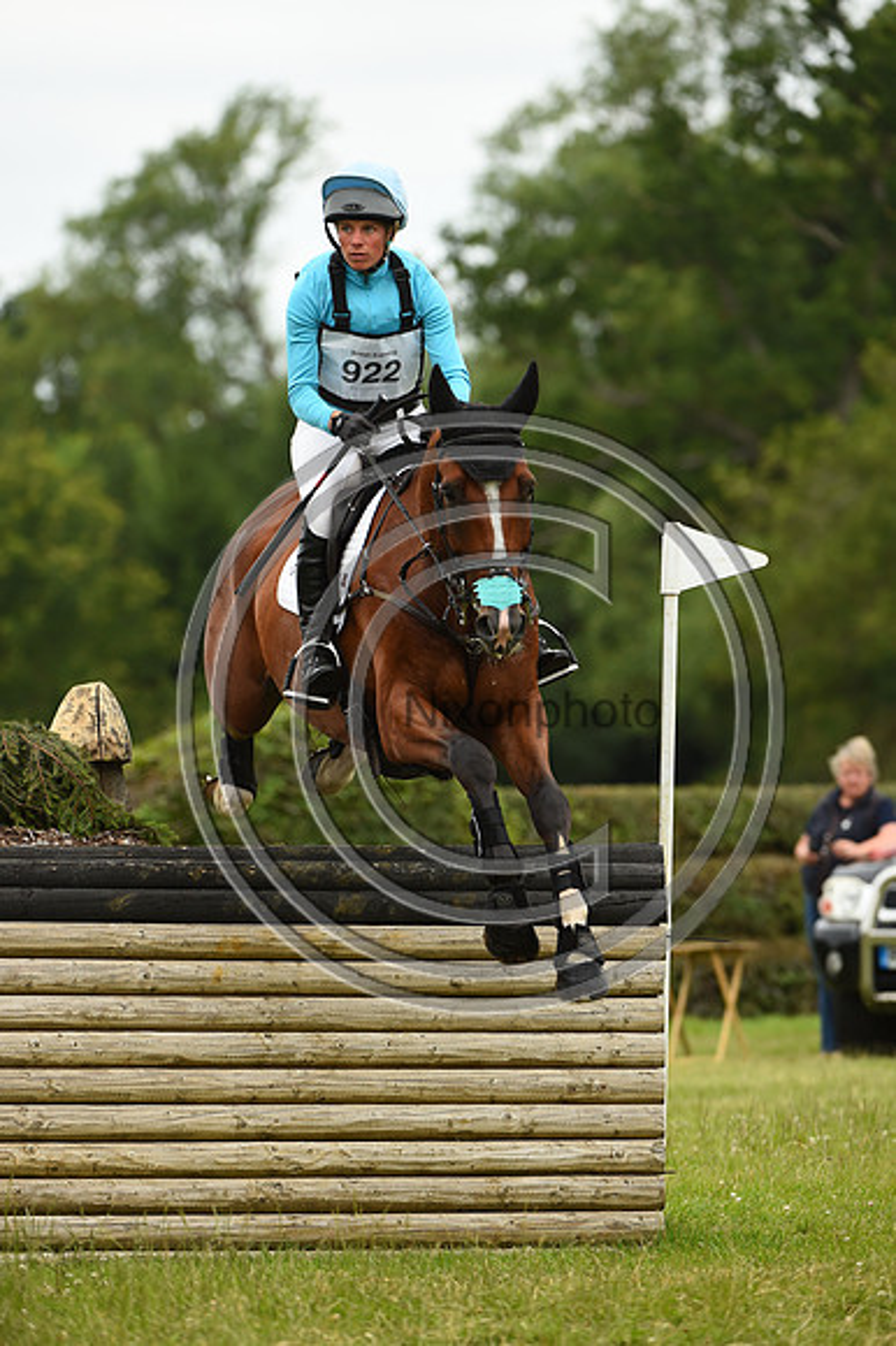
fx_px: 10839
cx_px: 448
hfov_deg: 4.7
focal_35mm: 290
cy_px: 673
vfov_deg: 7.1
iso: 640
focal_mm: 290
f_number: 5.6
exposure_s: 1/1250
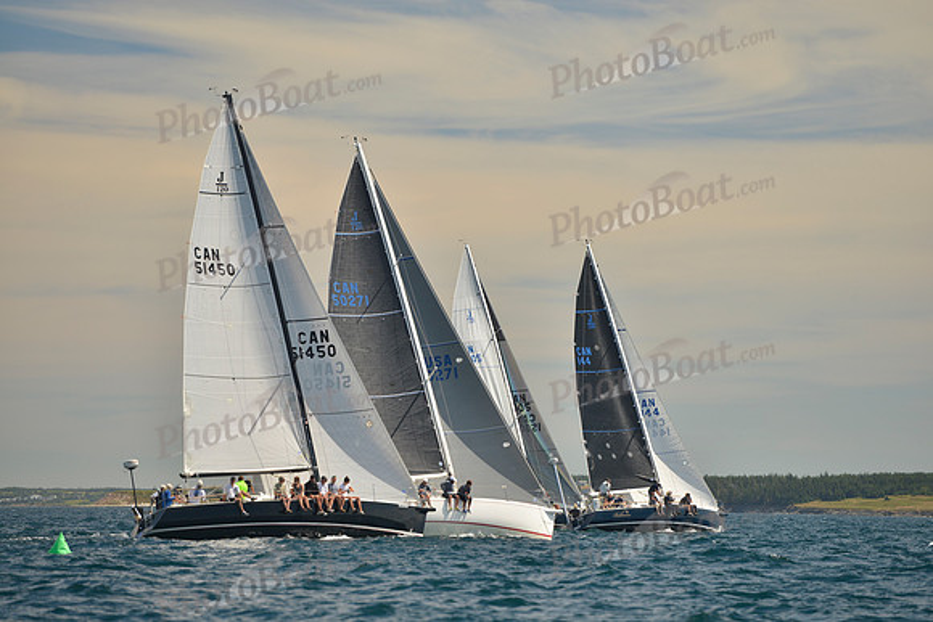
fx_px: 4536
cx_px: 466
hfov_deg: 11.7
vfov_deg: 7.9
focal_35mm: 175
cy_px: 311
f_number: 4.5
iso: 200
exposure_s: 1/1000
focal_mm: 175
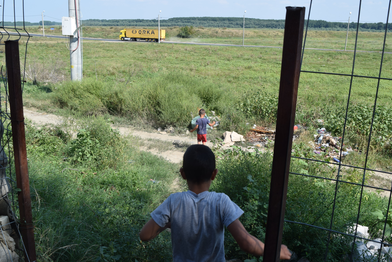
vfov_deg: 36.9
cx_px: 196
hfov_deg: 53.1
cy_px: 131
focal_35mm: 36
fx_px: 392
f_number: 9
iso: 200
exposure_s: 1/320
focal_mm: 24
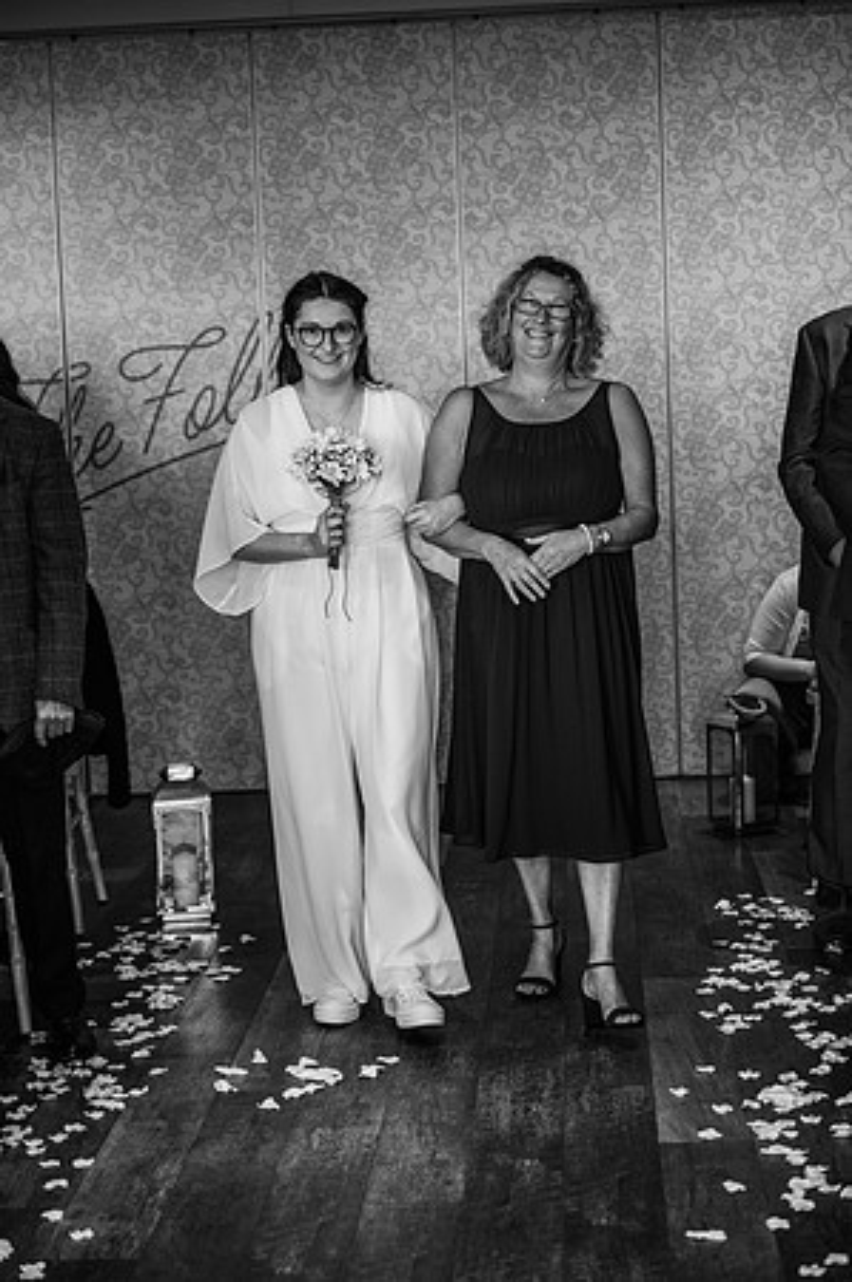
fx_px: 2491
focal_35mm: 70
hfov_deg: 19.4
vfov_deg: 28.9
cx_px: 426
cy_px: 641
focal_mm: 70
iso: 1000
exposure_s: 1/200
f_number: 2.8
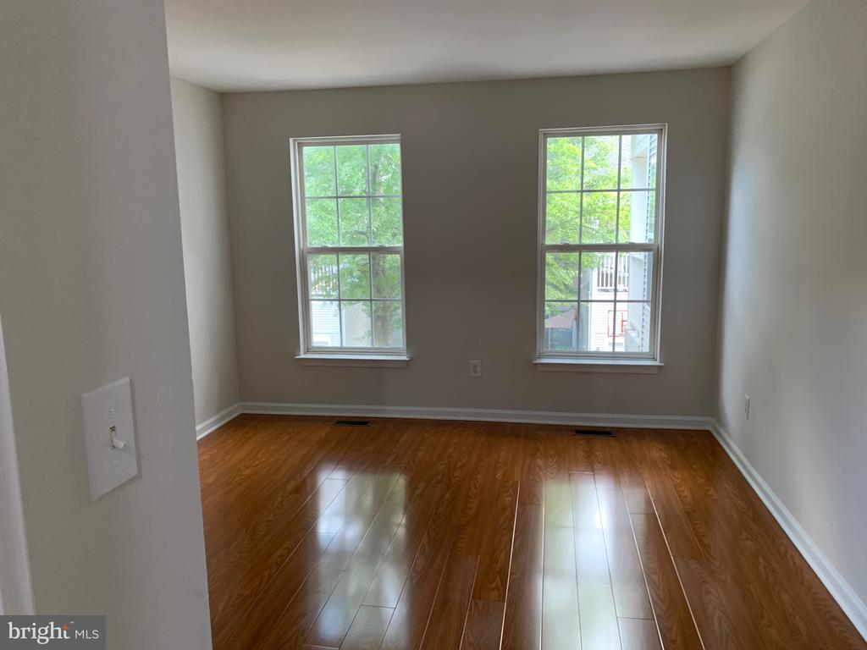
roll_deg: +0.3
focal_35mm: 26
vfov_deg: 53.1
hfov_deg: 67.3
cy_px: 325
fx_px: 651
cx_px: 434
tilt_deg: -10.6
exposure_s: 1/60
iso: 100
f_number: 1.8
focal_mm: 4.25
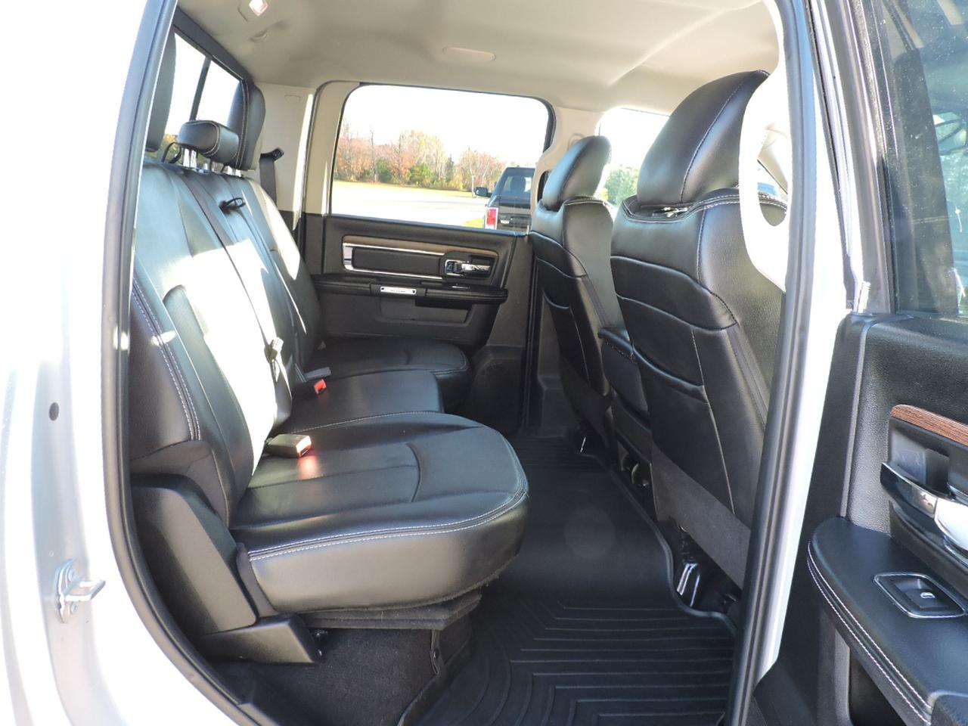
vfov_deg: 56.8
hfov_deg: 71.6
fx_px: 671
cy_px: 363
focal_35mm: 24
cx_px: 484
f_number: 3
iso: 160
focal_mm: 4.3
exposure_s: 1/30
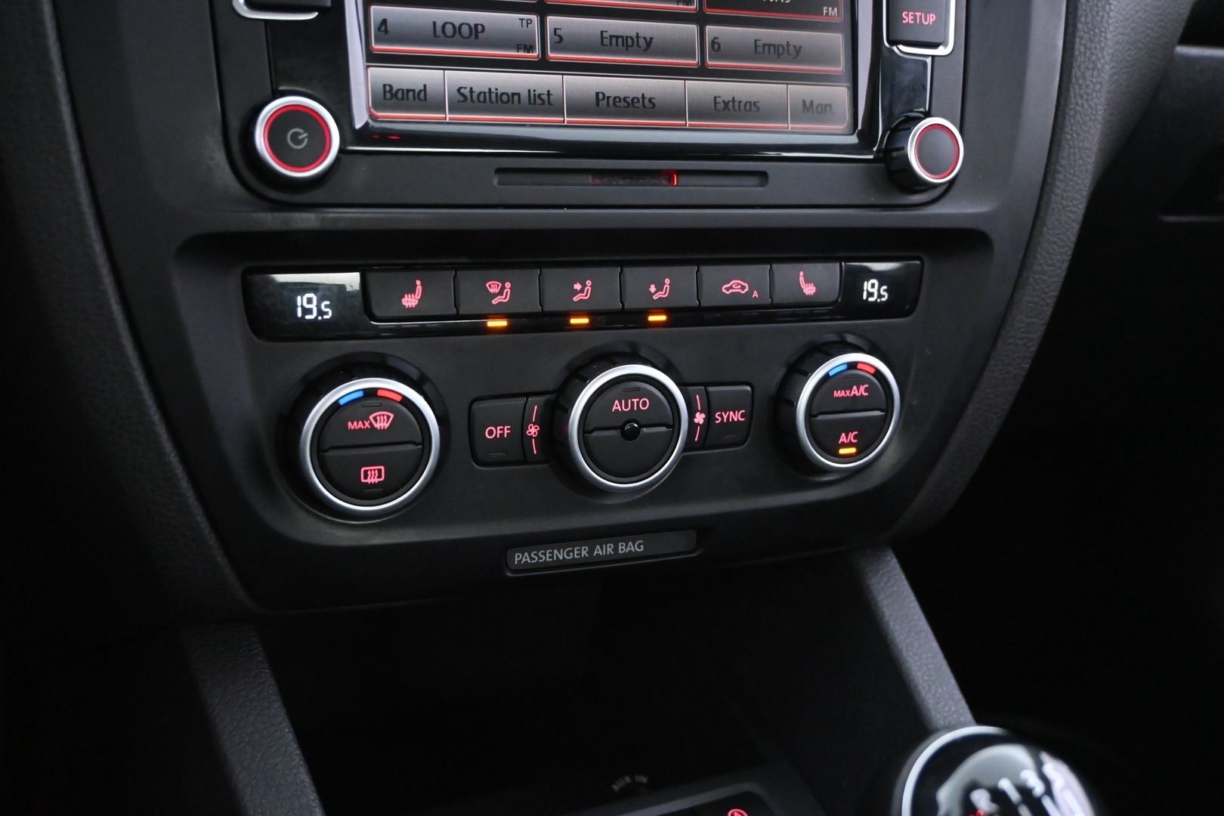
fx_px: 1249
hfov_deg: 52.2
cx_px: 612
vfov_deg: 36.2
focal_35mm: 37
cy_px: 408
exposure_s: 1/25
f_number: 4.5
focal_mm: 24.5
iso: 6400
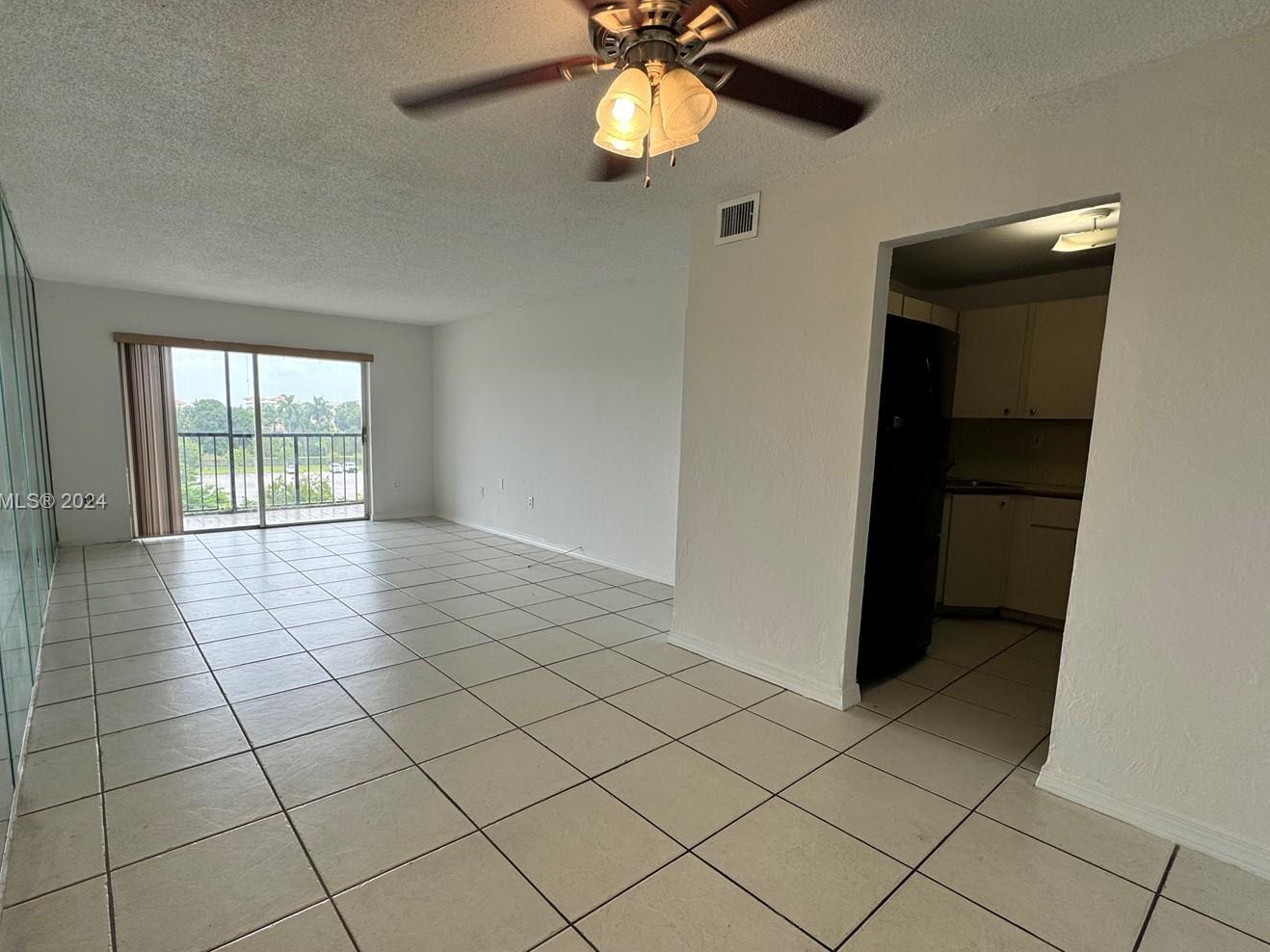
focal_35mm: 17
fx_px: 624
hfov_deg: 90.7
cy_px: 503
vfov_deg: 74.6
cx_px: 569
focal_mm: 2.22
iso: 50
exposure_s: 1/120
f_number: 2.2
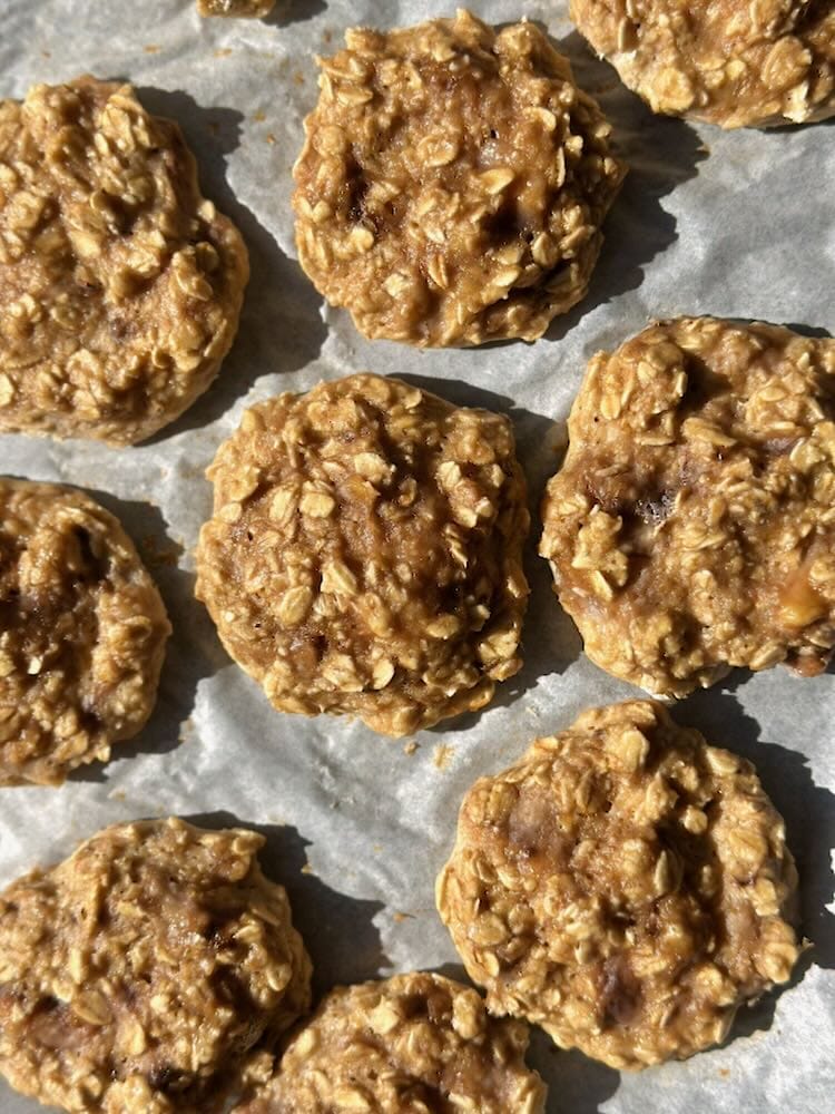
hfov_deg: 30.3
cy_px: 557
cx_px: 418
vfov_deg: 39.7
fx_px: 1544
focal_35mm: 48
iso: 100
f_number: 1.78
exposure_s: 1/7092
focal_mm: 6.86
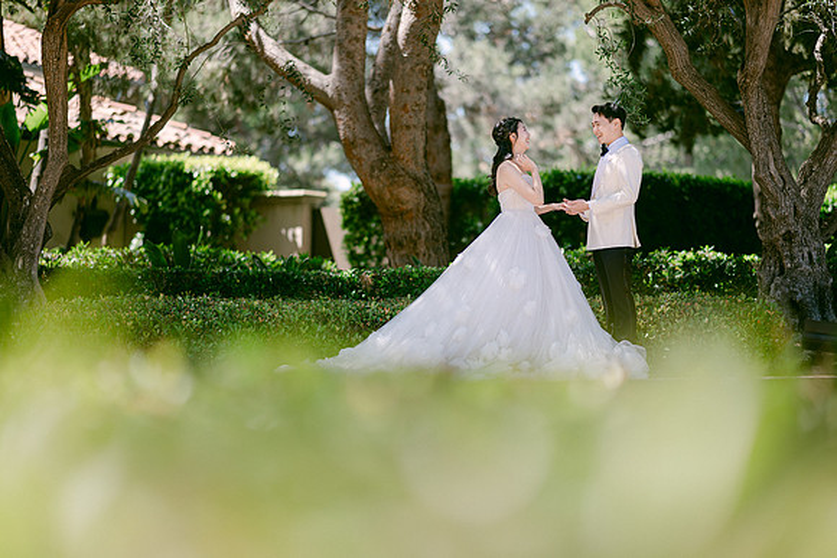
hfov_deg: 19.5
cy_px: 279
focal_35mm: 105
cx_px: 418
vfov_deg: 13.0
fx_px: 2442
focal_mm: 105
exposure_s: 1/1250
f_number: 1.4
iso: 64
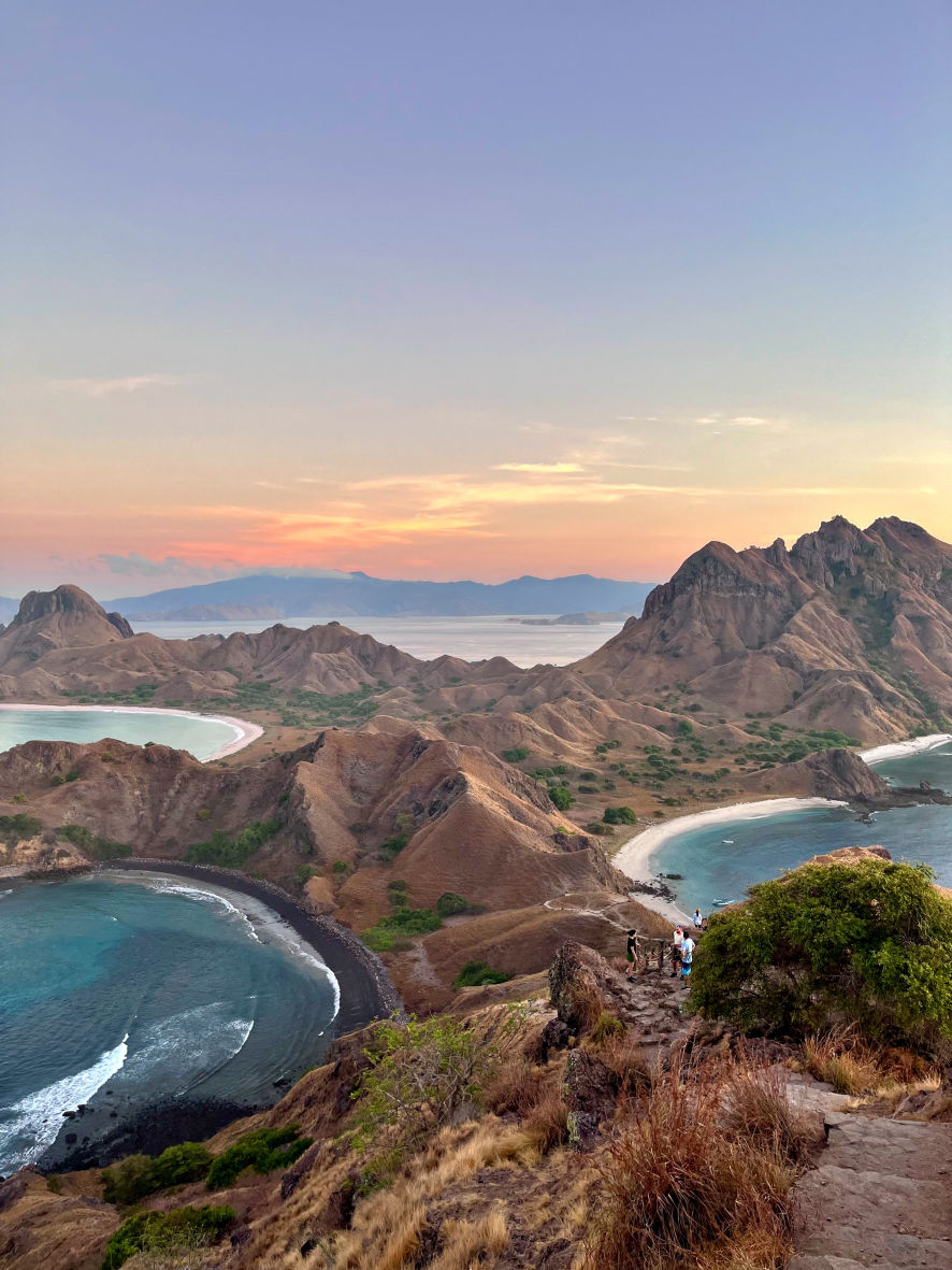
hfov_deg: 53.1
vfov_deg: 67.3
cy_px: 635
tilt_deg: -2.4
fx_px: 953
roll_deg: +0.6
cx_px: 476
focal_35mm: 26
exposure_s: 1/122
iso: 50
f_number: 1.6
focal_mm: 5.1
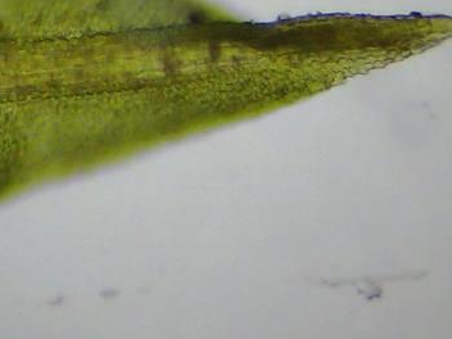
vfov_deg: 12.5
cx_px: 165
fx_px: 1541
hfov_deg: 16.7
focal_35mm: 118
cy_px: 81
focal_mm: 11.78
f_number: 3.8
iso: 500
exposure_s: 1/60
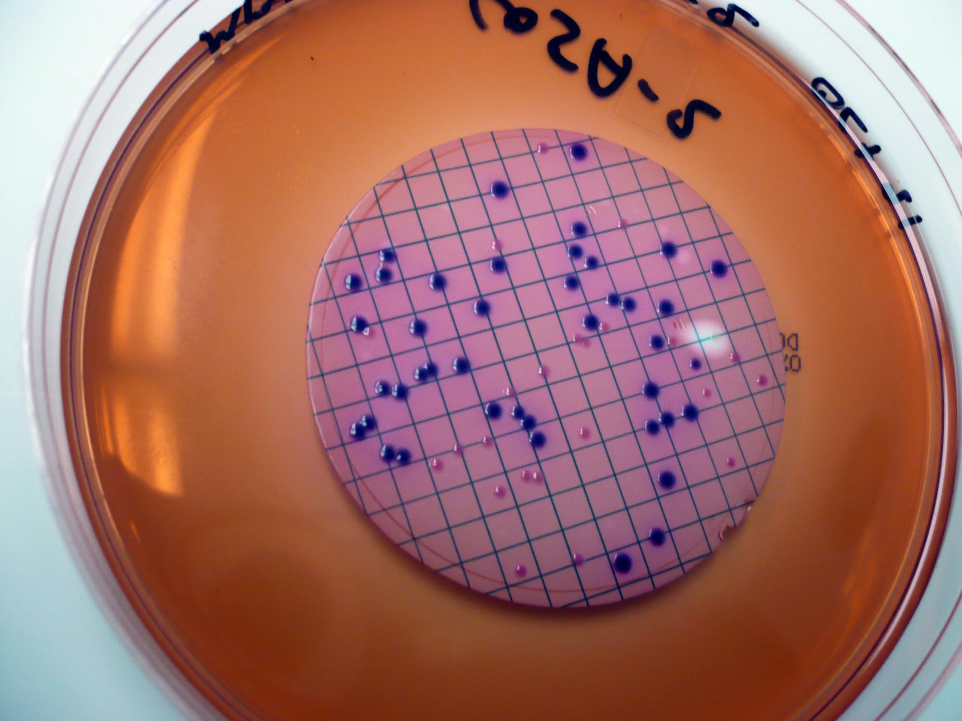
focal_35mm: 36
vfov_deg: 39.7
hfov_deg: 51.4
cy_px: 367
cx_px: 482
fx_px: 1000
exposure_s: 1/20
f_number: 2.8
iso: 200
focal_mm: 5.8
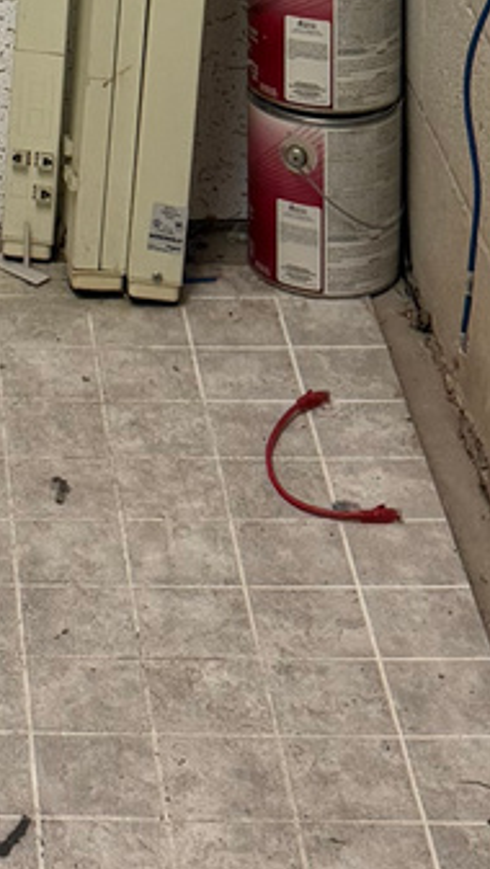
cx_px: -170
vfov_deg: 15.6
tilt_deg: -10.2
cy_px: -650
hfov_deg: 10.0
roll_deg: +0.0
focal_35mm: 119
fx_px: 2744
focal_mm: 6.76
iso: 200
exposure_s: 1/60
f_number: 1.78
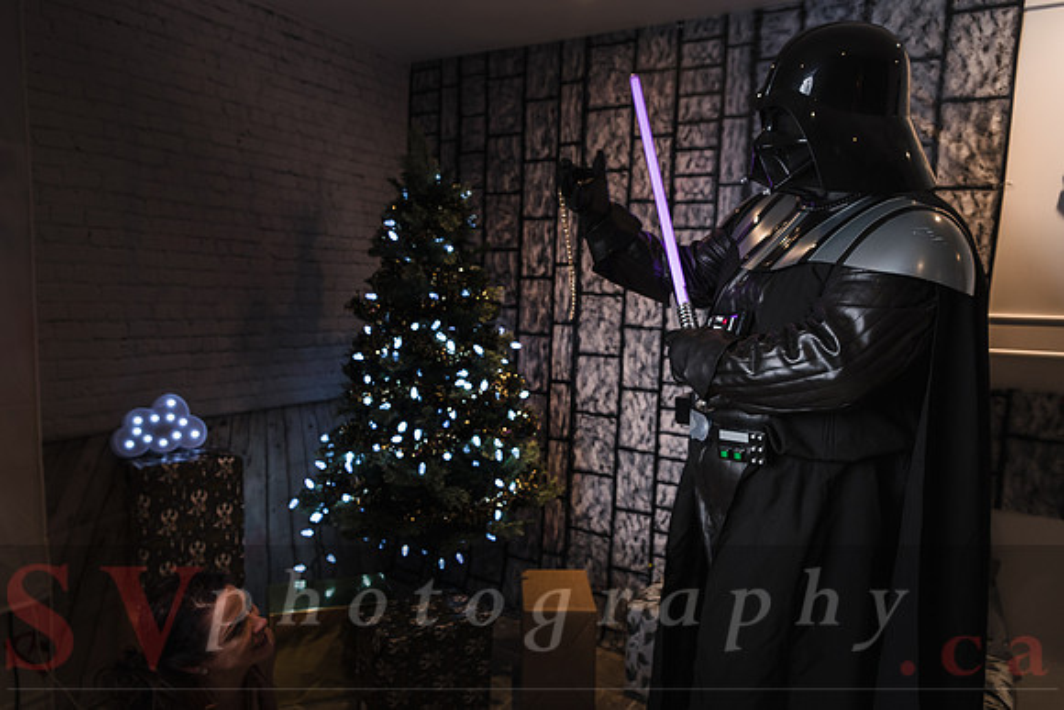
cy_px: 355
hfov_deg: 70.6
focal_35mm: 25
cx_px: 532
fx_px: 751
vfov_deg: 50.6
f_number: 3.5
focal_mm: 24
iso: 400
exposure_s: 1/60
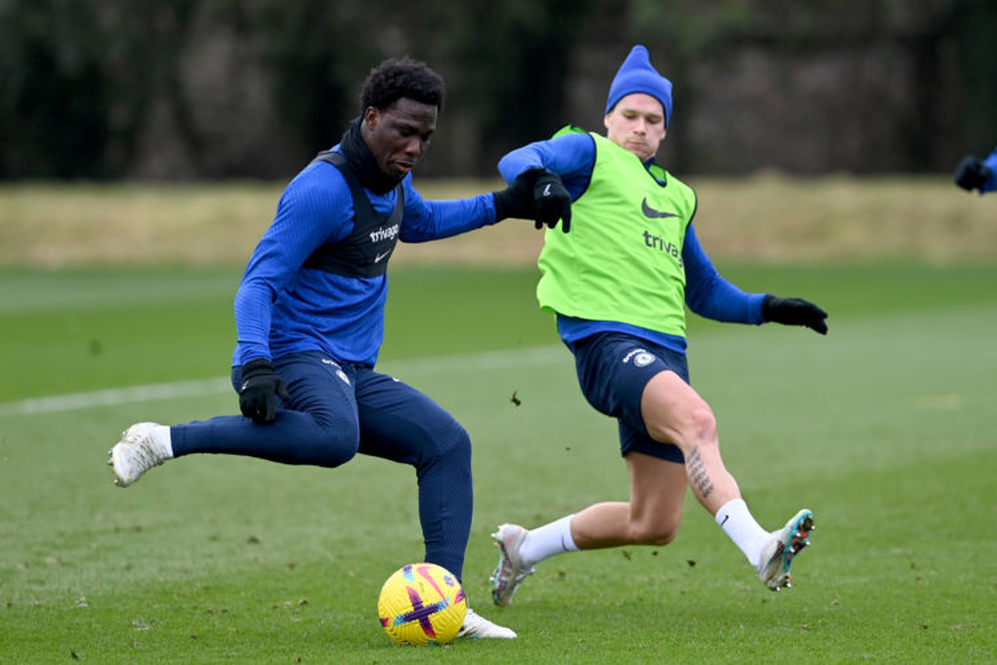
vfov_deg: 3.4
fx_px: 11077
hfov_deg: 5.2
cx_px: 498
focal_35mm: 400
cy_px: 332
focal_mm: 400
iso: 800
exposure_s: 1/2000
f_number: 4
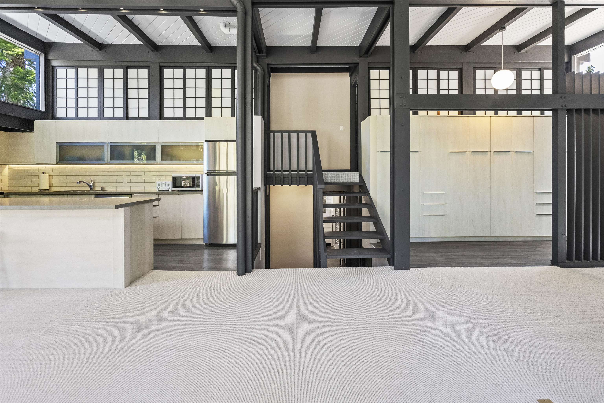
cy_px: 202
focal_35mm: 16
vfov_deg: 73.7
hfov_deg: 96.7
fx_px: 268
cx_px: 302
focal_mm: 16
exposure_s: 1/3
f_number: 7.1
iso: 400
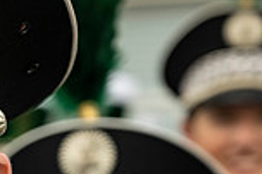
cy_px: 254
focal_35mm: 222
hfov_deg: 9.0
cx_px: -162
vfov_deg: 6.1
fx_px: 1614
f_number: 4
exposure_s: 1/800
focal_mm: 58
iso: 400
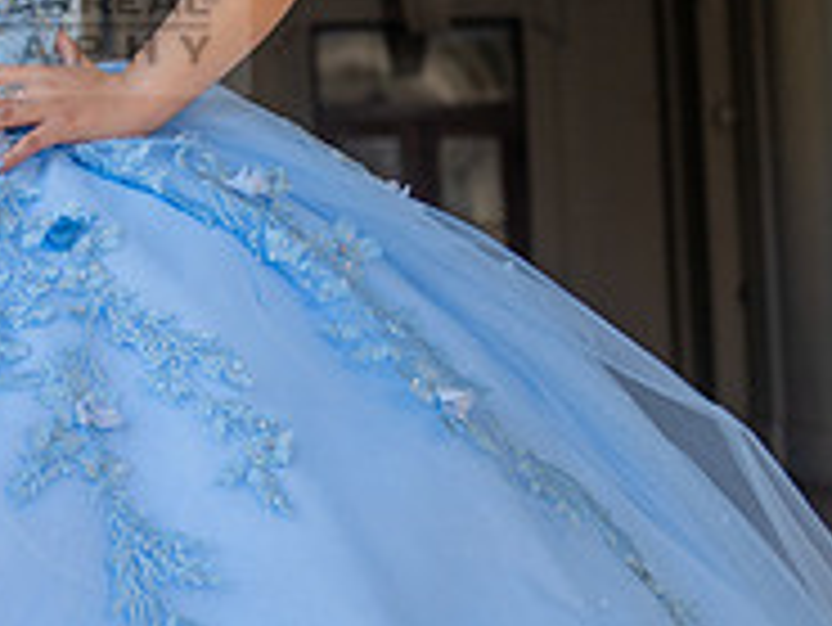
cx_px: -230
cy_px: -58
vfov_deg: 10.1
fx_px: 3511
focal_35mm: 146
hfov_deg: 13.1
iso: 200
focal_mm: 44
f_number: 3.2
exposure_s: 1/200
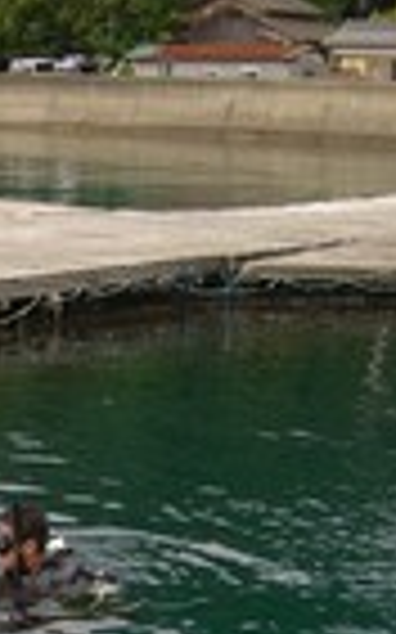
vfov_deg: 18.0
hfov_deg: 10.9
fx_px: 1971
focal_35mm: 114
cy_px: 576
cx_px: -261
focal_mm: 7.9
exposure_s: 1/200
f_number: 2.8
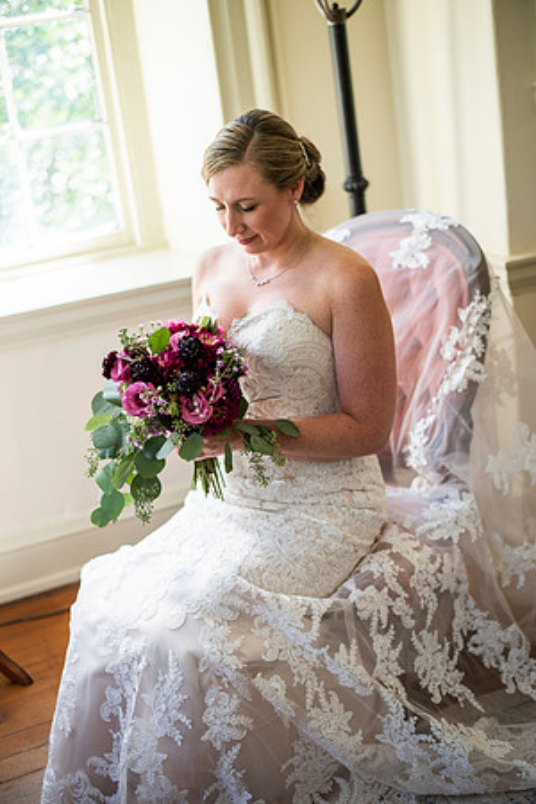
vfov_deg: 39.6
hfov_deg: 27.0
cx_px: 268
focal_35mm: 50
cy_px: 402
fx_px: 1117
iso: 640
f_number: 2.2
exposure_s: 1/640
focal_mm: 50
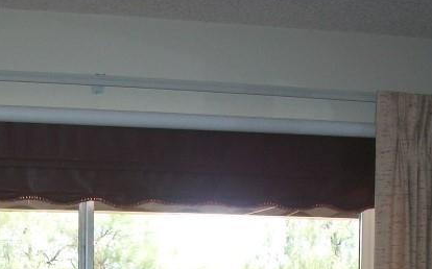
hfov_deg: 24.5
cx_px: 130
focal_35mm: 84
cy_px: 396
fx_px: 988
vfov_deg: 14.5
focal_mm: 5.7
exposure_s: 1/100
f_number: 2.9
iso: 80
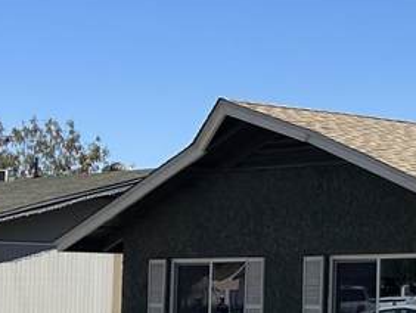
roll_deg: +0.7
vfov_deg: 12.6
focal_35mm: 118
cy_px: 202
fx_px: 1419
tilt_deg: +5.6
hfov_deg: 13.6
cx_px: 900
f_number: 1.5
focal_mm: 5.7
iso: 50
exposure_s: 1/5076
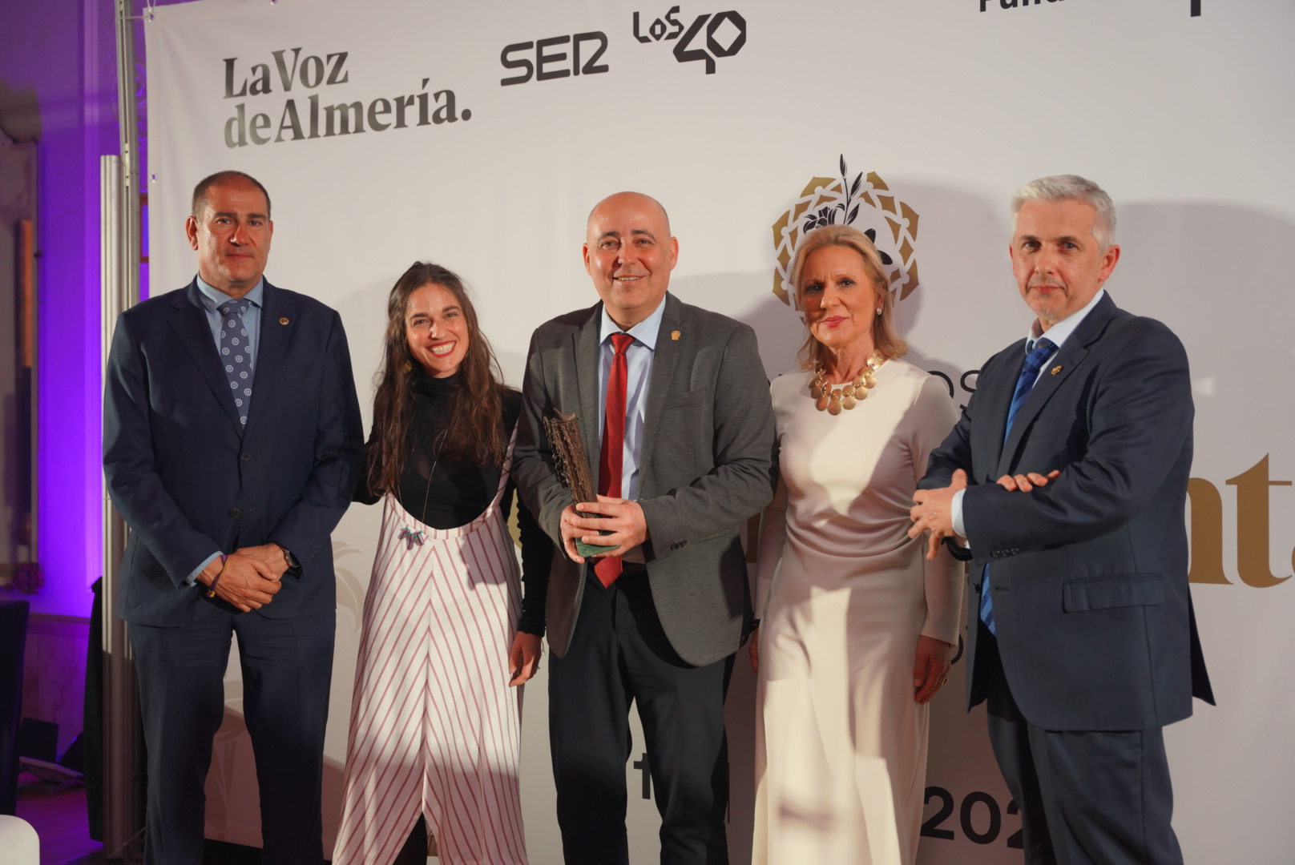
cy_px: 432
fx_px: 1645
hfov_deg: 43.0
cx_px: 648
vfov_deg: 29.5
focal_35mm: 46
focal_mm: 45.7
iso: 1000
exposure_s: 1/200
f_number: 2.8
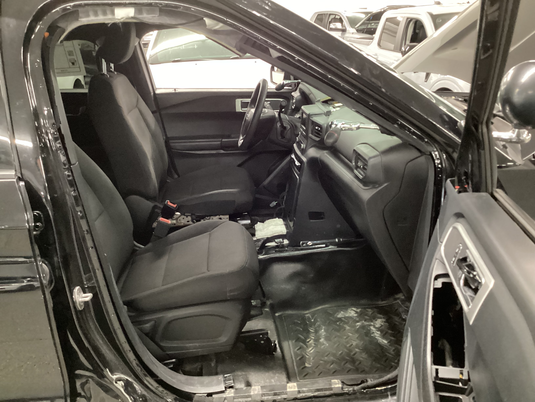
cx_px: 268
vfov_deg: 45.4
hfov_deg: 58.4
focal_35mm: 31
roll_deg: +2.5
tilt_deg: -22.8
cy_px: 201
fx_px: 479
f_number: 2.4
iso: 640
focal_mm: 3.3
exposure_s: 1/20
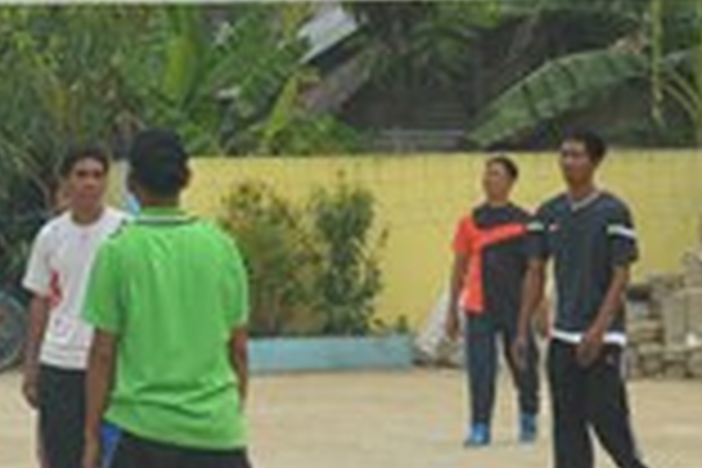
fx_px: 3238
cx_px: 140
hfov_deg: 12.3
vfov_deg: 8.3
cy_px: 292
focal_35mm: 166
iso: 100
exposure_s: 1/250
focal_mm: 27
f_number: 8
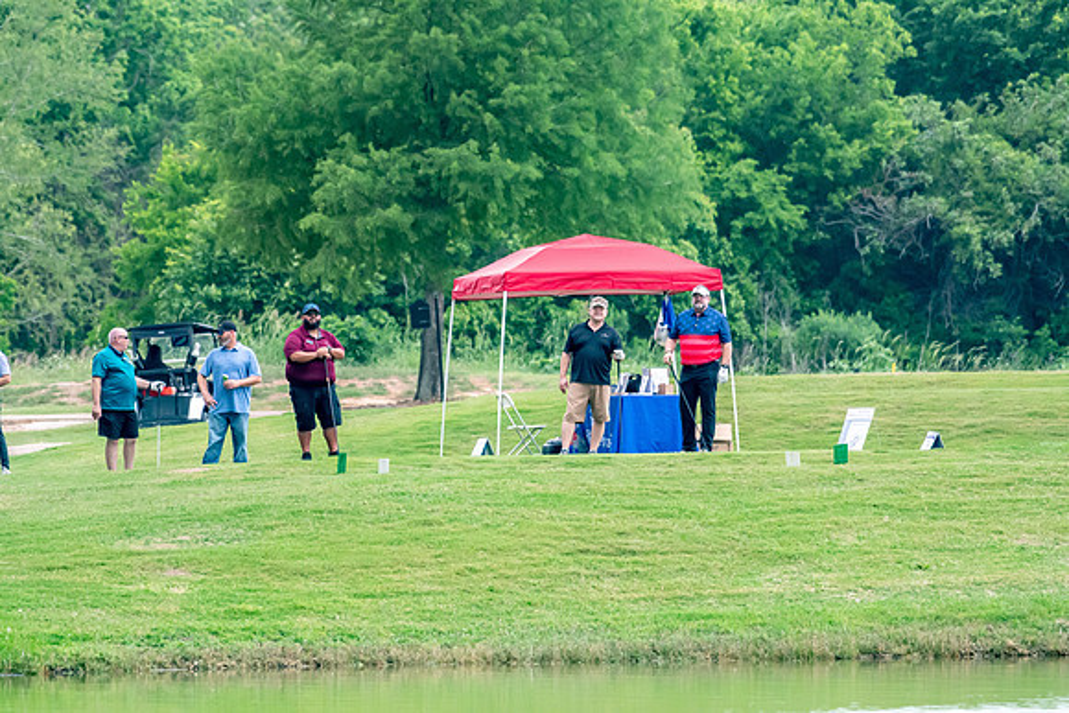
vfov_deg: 2.7
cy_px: 356
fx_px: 15147
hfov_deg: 4.0
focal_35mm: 510
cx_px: 534
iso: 2200
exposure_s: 1/2000
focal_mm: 340
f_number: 5.6
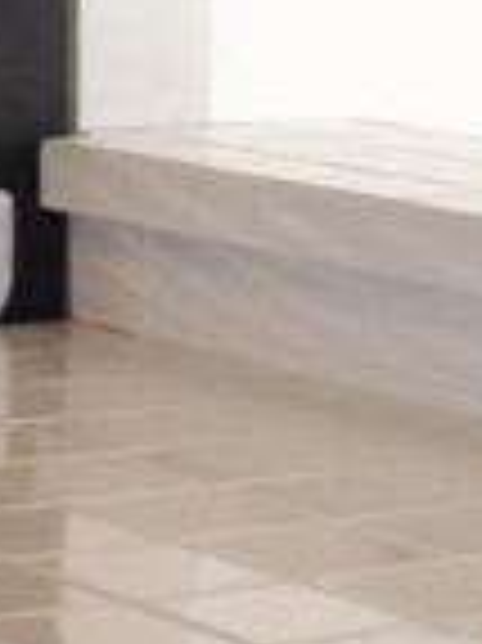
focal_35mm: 204
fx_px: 3793
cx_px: -36
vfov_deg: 9.7
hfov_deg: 7.2
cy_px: 45
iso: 100
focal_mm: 6.8
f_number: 4
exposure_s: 1/40
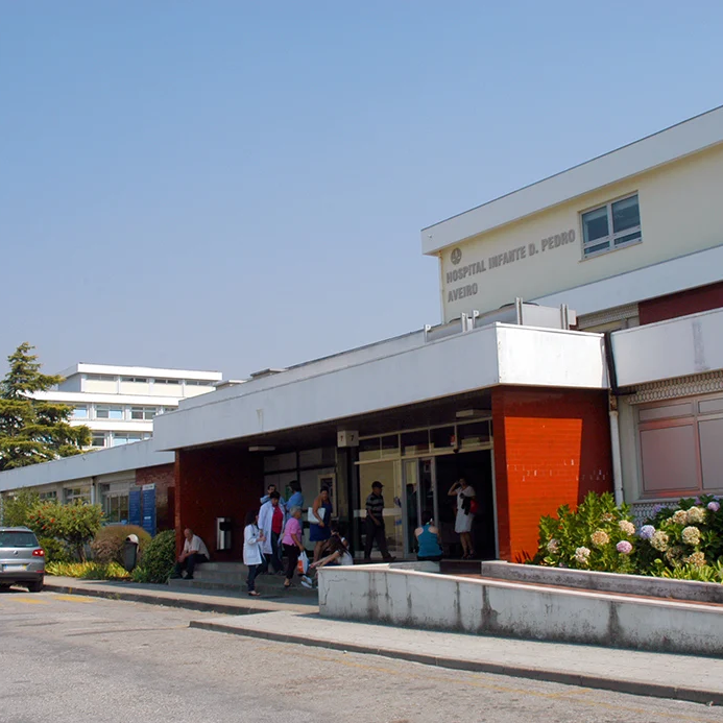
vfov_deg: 39.2
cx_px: 397
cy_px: 368
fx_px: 1016
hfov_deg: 39.1
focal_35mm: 43
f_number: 10
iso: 200
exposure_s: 1/350
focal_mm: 22
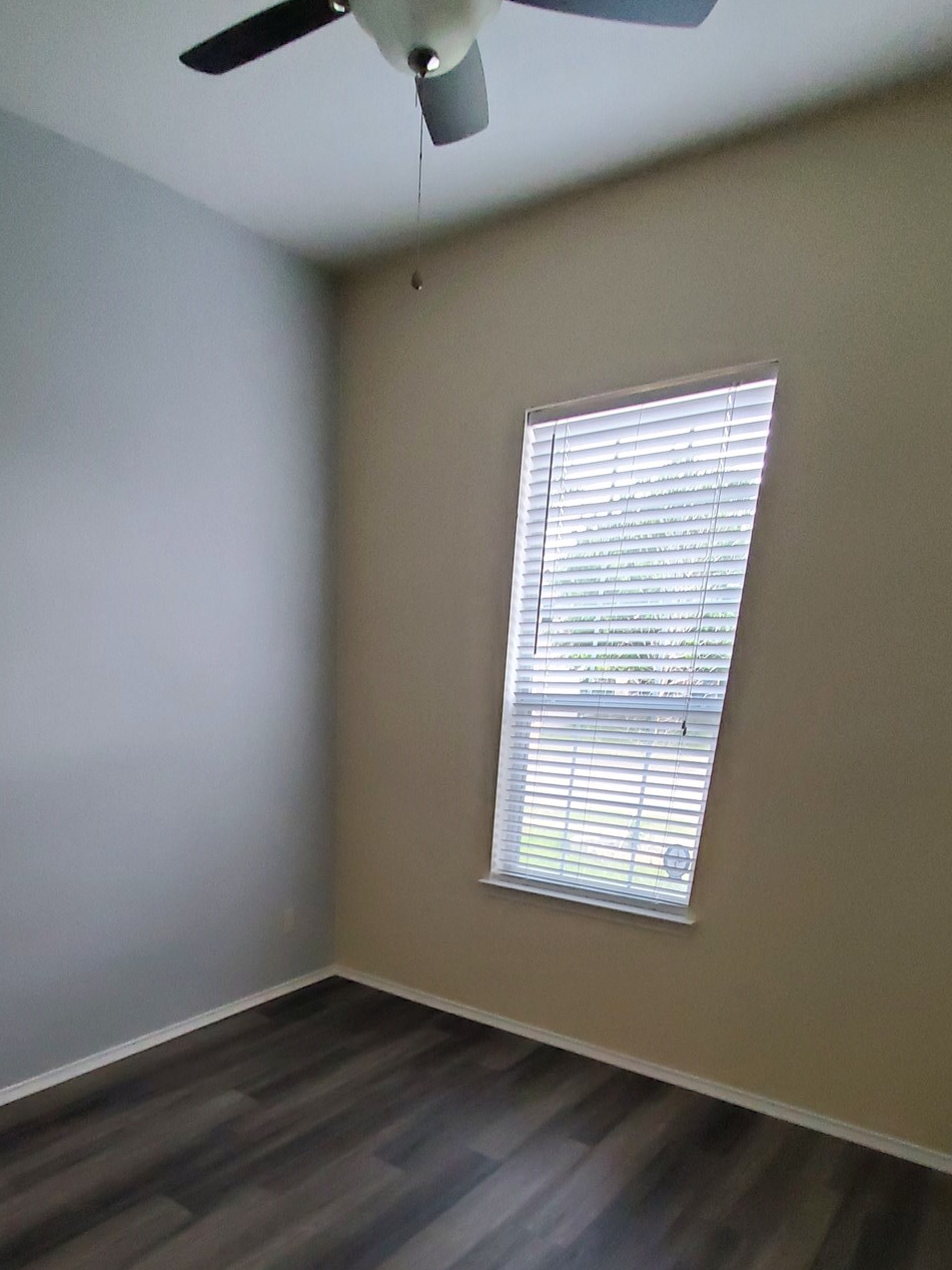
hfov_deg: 62.6
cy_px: 956
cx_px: 362
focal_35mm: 21
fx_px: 770
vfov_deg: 73.3
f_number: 2.2
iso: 640
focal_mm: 1.8
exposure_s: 1/59
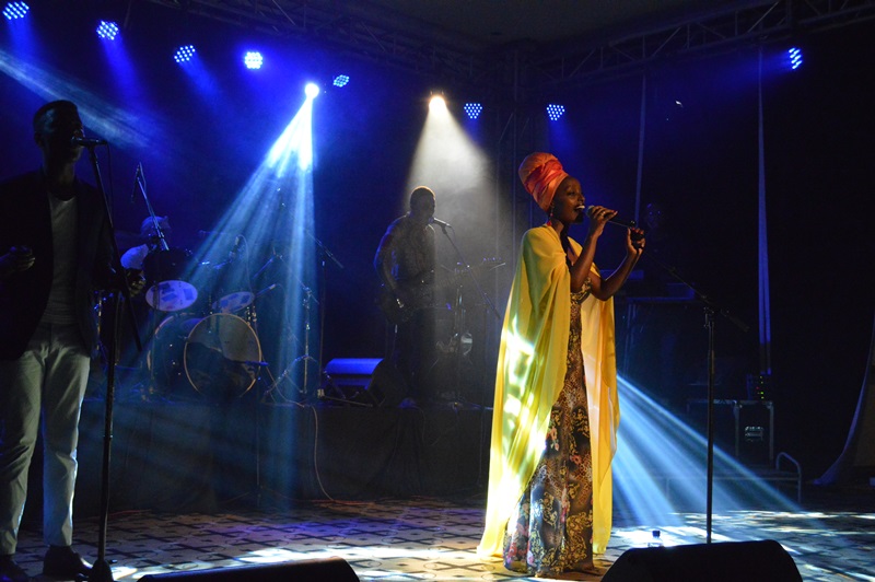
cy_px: 291
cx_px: 438
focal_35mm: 45
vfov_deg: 29.8
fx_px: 1093
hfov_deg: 43.6
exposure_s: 1/80
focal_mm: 30
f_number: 6.3
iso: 6400
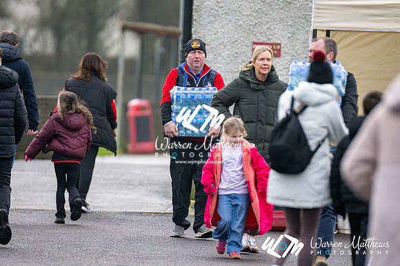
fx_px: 4997
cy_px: 133
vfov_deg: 3.1
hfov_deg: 4.6
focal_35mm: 450
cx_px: 200
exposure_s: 1/1600
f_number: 2.8
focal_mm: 300
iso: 500
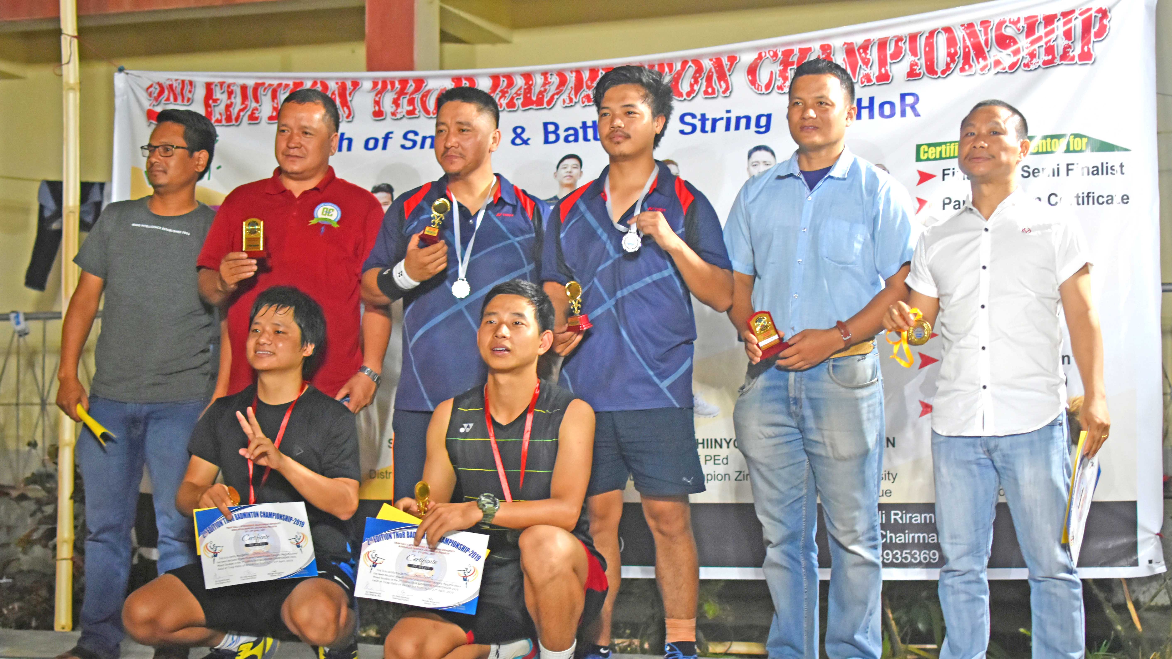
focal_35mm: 59
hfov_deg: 35.7
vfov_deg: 20.5
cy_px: 383
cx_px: 584
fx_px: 1820
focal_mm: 35
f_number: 1.8
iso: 1400
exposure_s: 1/60
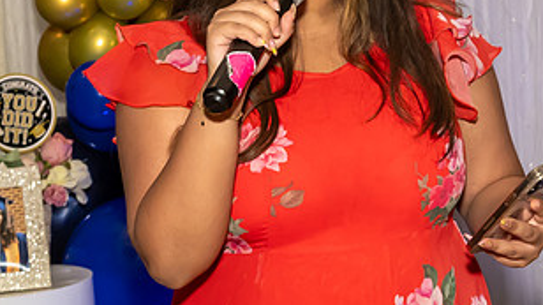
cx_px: 563
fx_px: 2073
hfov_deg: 14.6
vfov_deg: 8.4
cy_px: 101
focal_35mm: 144
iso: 800
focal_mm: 28
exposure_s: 1/250
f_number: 7.1
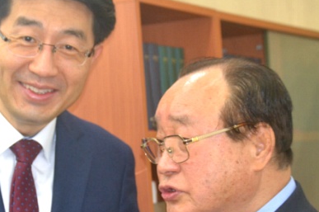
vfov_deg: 11.0
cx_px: 94
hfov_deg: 16.5
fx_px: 1095
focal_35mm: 124
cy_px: 113
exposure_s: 1/60
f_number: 4
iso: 1800
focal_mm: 55
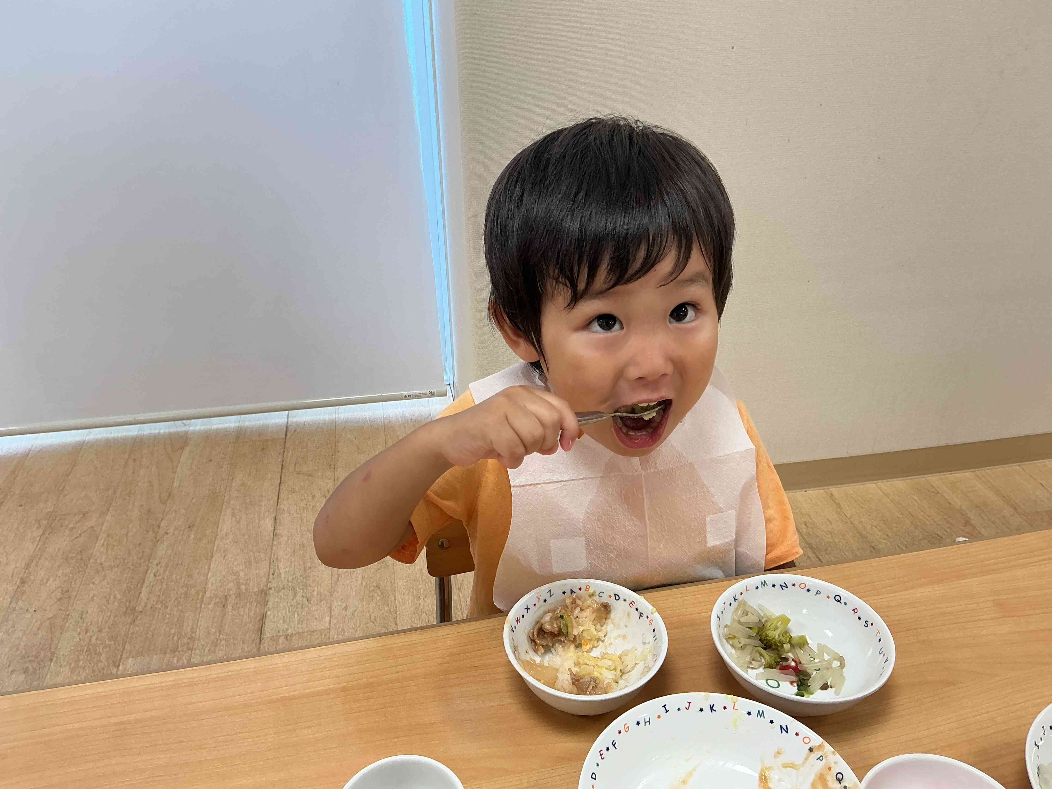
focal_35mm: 29
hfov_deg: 61.7
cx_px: 526
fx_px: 881
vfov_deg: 48.2
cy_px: 394
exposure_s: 1/100
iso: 25
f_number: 1.8
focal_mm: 3
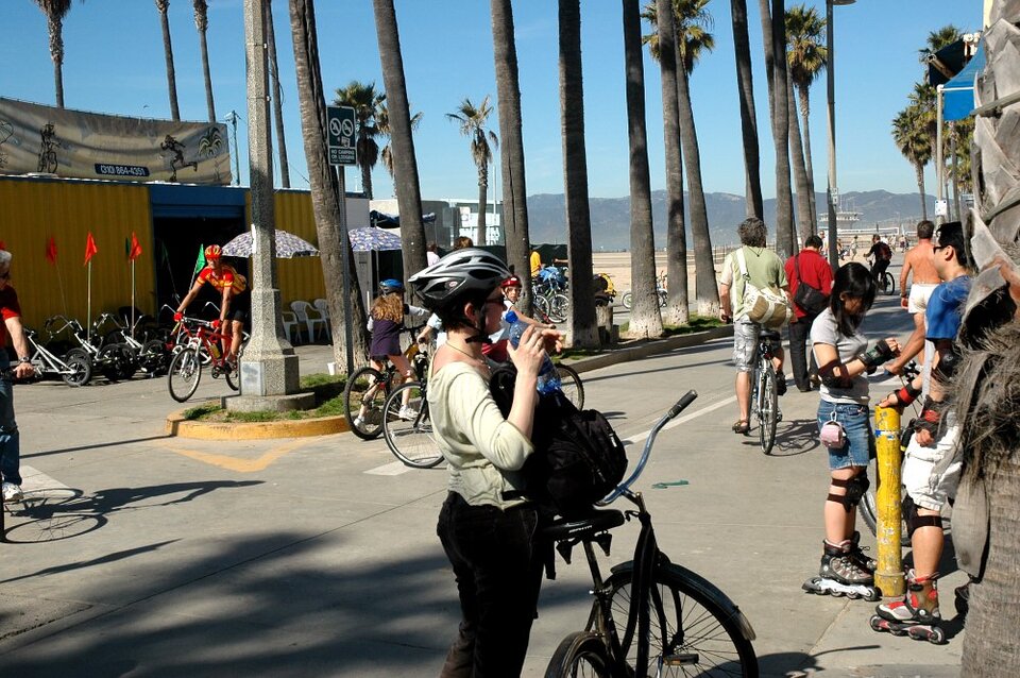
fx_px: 1316
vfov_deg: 28.9
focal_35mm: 46
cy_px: 339
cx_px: 510
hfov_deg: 42.4
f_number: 9
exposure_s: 1/500
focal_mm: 31
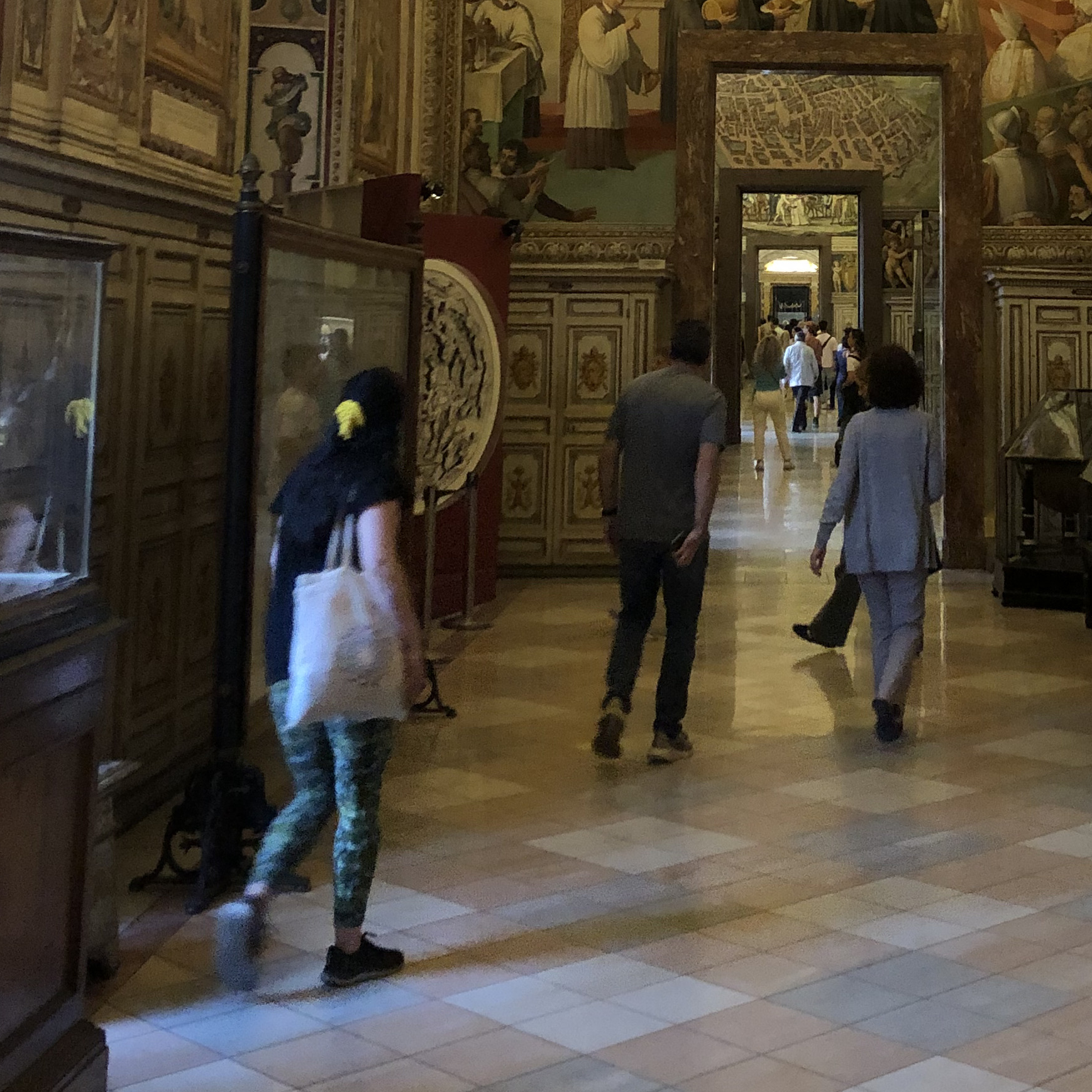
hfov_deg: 29.4
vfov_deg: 28.8
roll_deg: -0.4
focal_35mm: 57
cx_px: 856
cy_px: 98
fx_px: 2034
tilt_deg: +7.7
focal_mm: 4
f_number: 1.8
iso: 100
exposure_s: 1/14
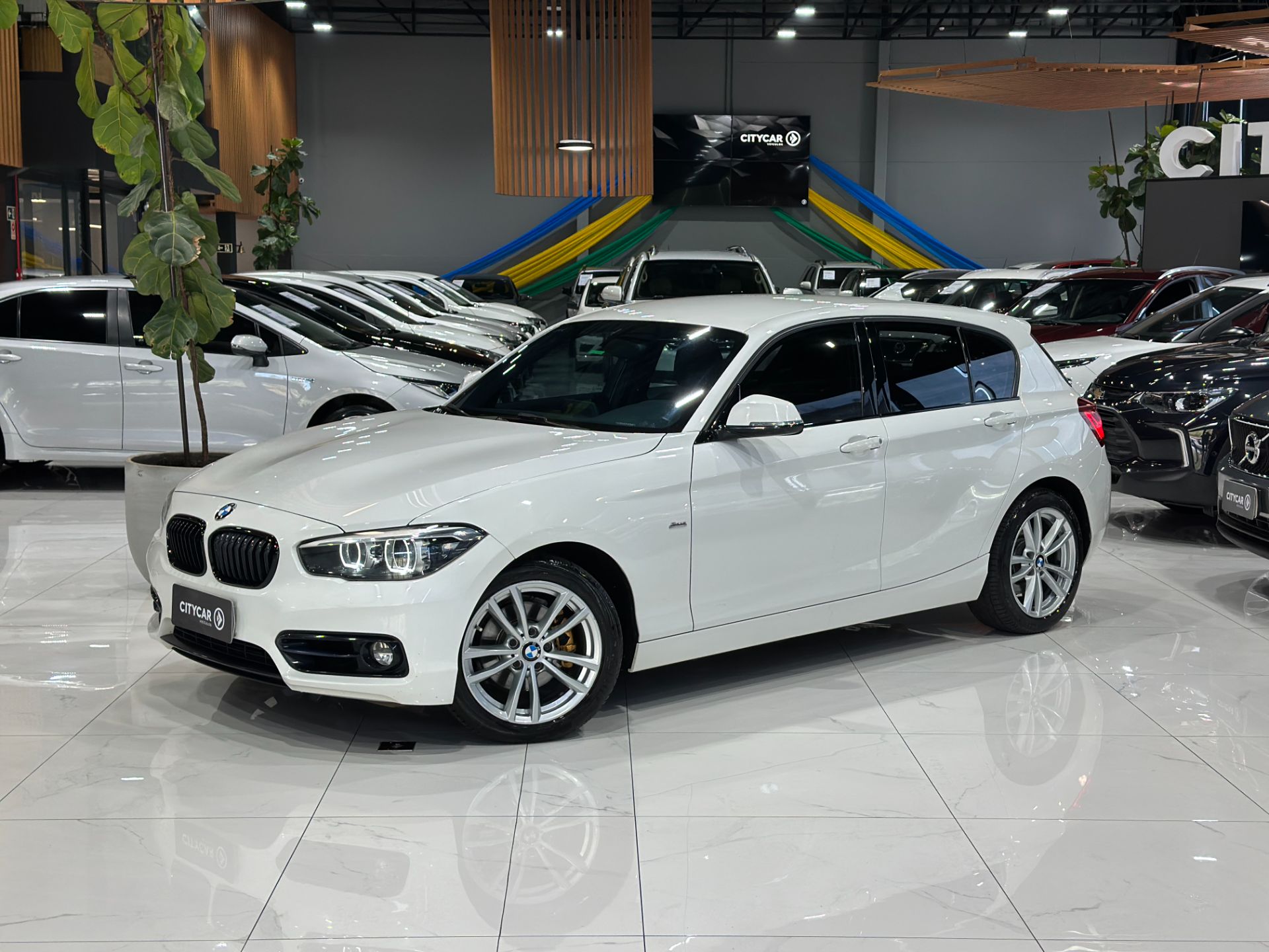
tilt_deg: -6.8
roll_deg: -0.4
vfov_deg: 30.3
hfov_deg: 39.7
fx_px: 1760
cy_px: 476
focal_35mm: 48
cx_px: 634
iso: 100
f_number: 1.78
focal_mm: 6.86
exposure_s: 1/120
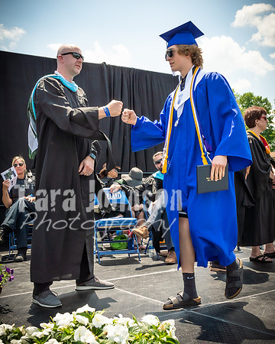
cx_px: 161
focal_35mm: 45
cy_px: 183
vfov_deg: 41.1
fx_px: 458
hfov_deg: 33.4
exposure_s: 1/800
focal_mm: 20
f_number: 7.1
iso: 200
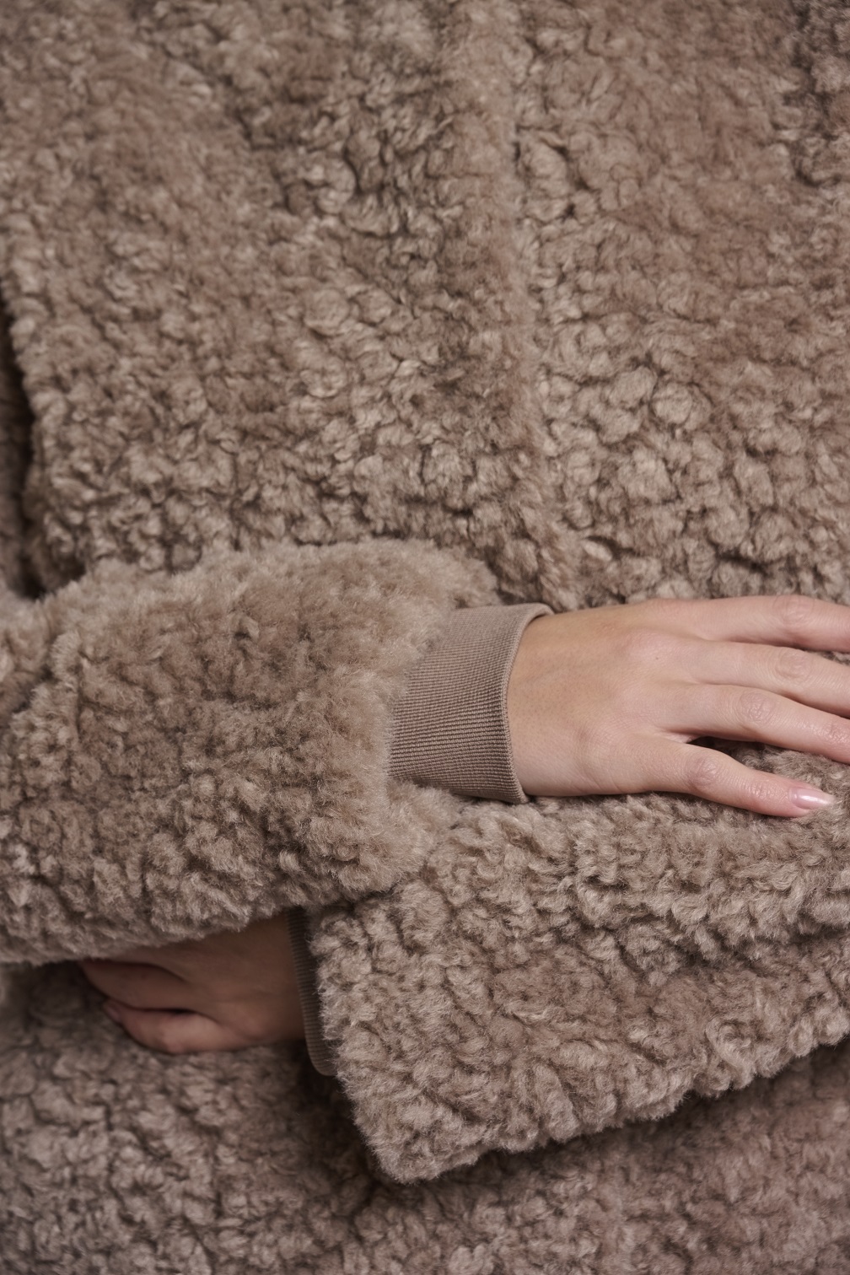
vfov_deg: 17.1
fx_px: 4250
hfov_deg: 11.4
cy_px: 638
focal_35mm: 120
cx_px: 425
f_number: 8
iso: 125
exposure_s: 1/160
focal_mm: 120
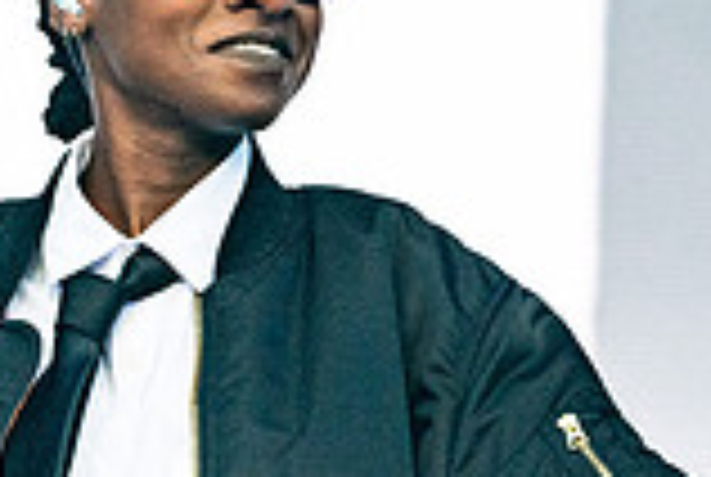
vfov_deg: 2.2
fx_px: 12169
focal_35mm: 615
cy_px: 233
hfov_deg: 3.3
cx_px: 194
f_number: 5
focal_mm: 122
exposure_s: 1/2000
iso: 250
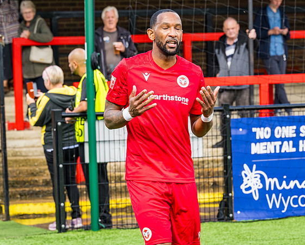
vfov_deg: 8.1
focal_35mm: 190
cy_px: 120
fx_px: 1716
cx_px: 148
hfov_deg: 10.2
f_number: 5
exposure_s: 1/500
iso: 200
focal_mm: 104
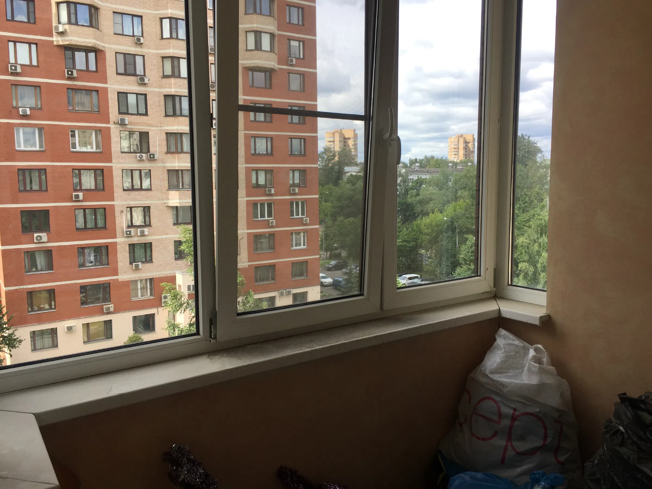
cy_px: 244
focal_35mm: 29
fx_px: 546
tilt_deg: -7.2
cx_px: 326
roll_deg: -0.1
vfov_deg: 48.2
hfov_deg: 61.7
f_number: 2.2
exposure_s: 1/824
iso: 32
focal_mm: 4.15
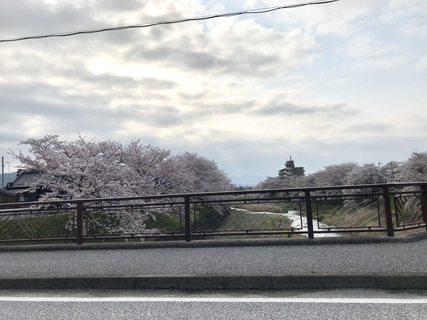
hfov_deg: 63.4
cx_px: 214
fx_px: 345
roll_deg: +2.1
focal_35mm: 28
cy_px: 160
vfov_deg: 49.7
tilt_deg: +6.7
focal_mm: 3.99
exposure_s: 1/7407
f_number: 1.8
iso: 20
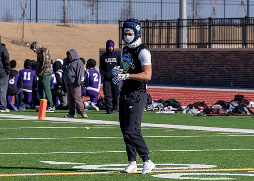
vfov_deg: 5.1
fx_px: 2040
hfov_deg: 7.1
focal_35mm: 283
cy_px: 74
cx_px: 117
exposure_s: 1/400
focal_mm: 200
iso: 100
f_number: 9
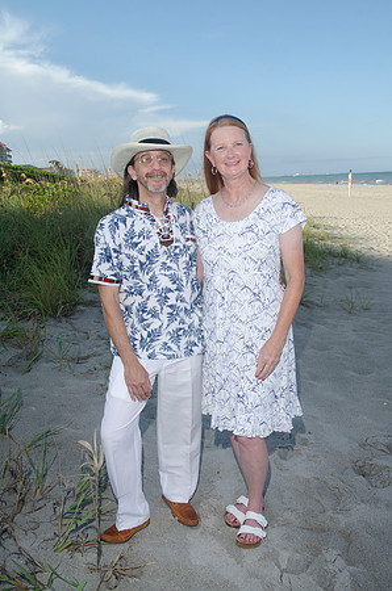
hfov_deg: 39.8
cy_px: 296
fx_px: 541
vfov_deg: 57.3
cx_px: 196
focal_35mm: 33
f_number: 8
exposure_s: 1/250
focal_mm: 22
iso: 100
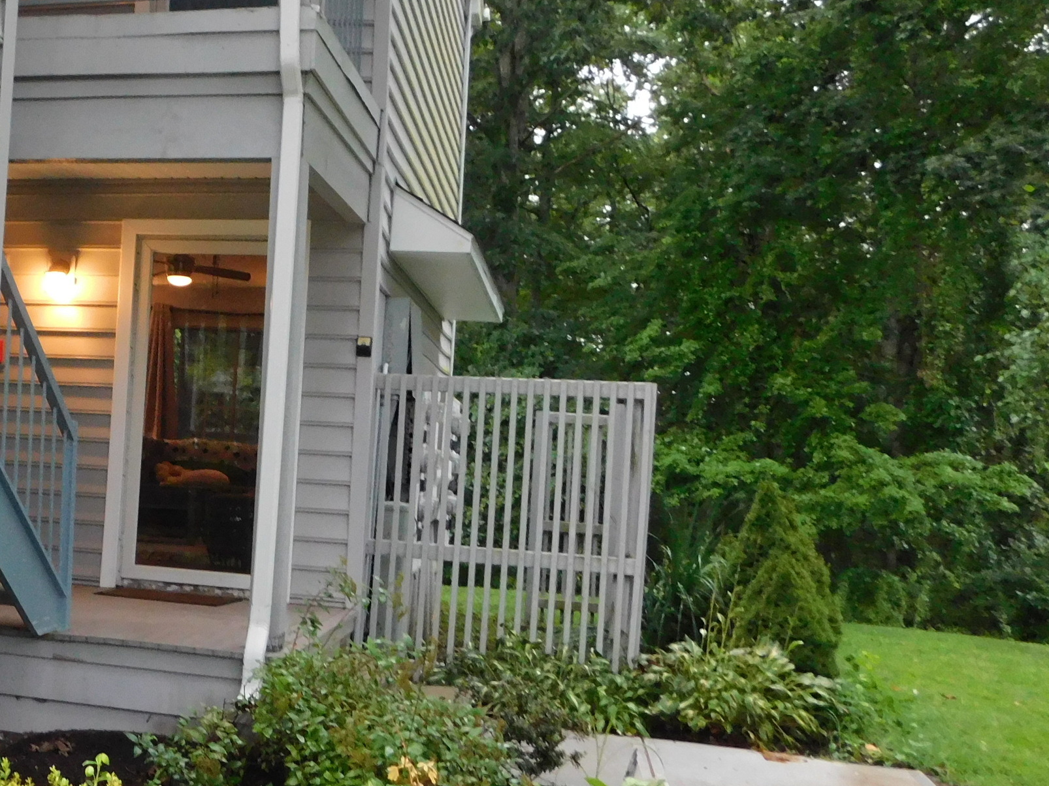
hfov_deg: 40.7
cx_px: 172
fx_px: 1333
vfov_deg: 32.9
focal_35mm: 44
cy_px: 410
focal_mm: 4
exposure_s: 1/30
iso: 400
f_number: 3
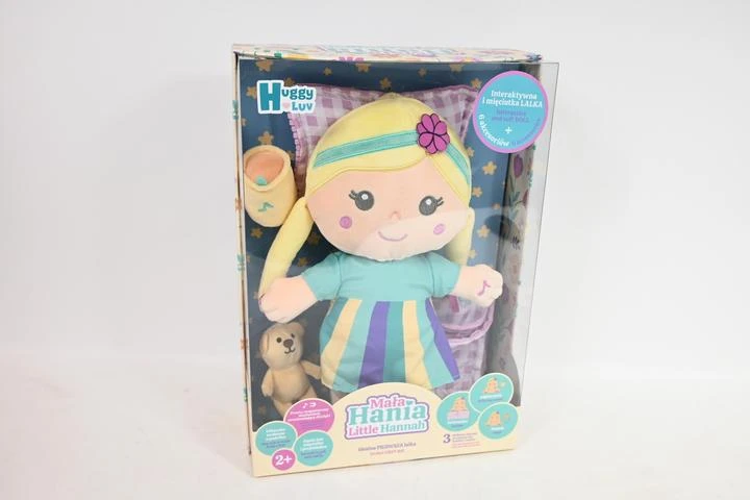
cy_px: 250
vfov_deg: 40.0
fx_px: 687
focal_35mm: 33
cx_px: 375
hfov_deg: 57.2
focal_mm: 22
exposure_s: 1/160
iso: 400
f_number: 4
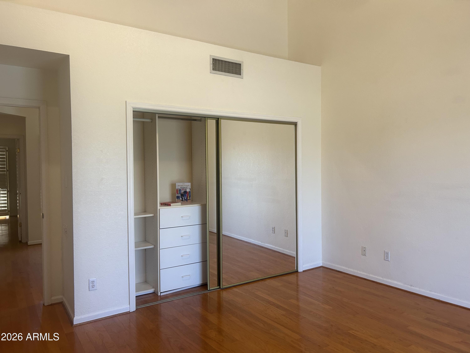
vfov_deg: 53.1
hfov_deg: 67.3
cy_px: 176
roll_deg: +0.5
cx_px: 235
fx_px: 353
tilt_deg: -1.1
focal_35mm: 26
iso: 125
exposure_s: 1/120
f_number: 1.5
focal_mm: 5.7
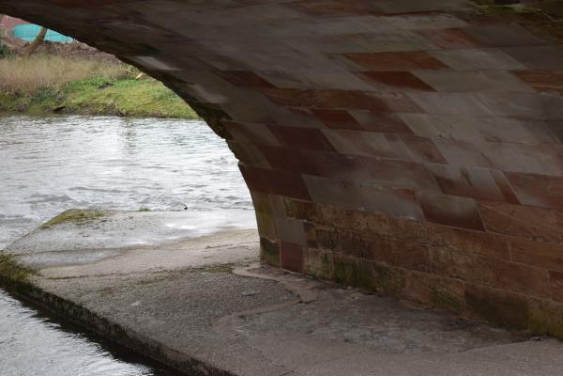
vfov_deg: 16.6
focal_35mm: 82
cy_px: 188
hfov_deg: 24.6
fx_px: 1290
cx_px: 282
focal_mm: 55
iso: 180
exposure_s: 1/125
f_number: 5.6
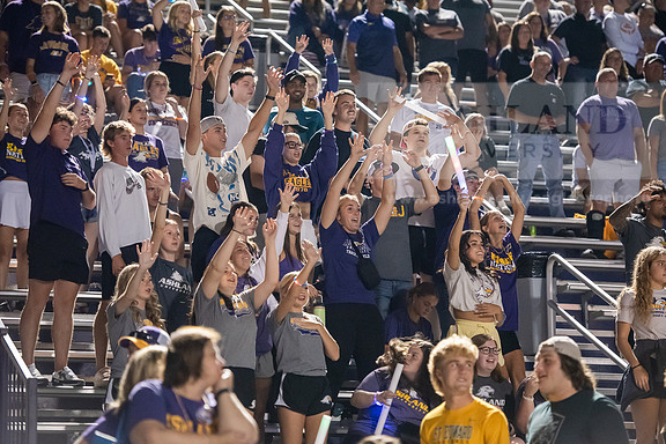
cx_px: 333
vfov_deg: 10.5
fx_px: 2423
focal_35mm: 131
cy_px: 223
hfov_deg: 15.6
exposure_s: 1/400
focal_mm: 130
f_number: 3.2
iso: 5000
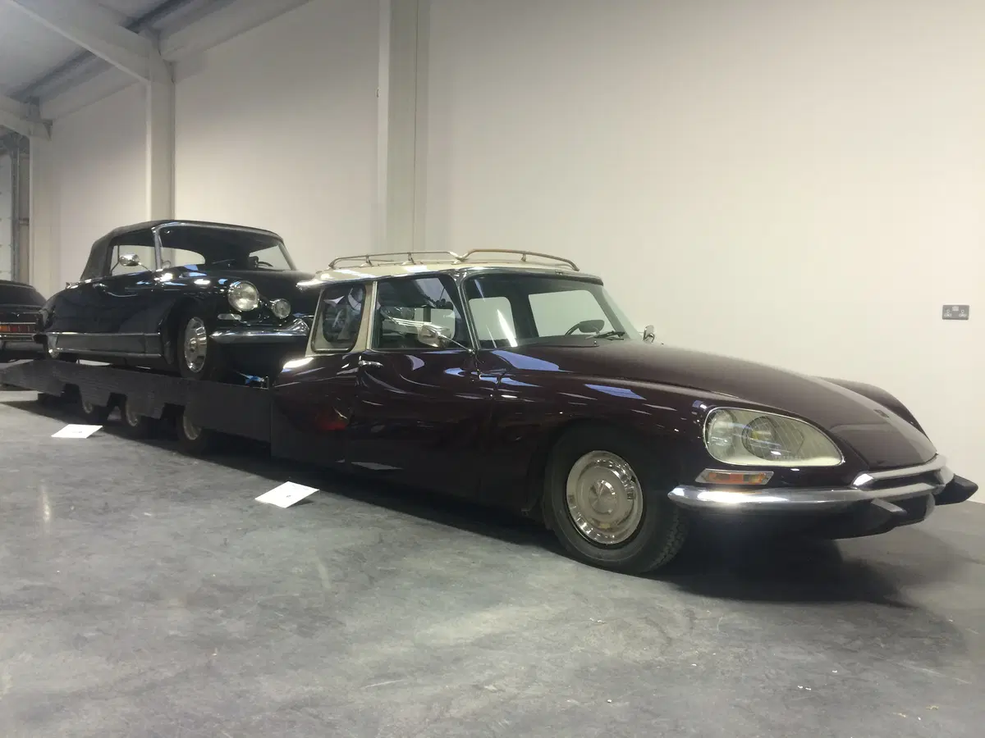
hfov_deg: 61.7
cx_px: 492
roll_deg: -0.7
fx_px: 825
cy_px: 369
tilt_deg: -4.4
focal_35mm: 29
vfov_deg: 48.2
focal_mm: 4.15
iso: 100
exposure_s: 1/30
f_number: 2.2
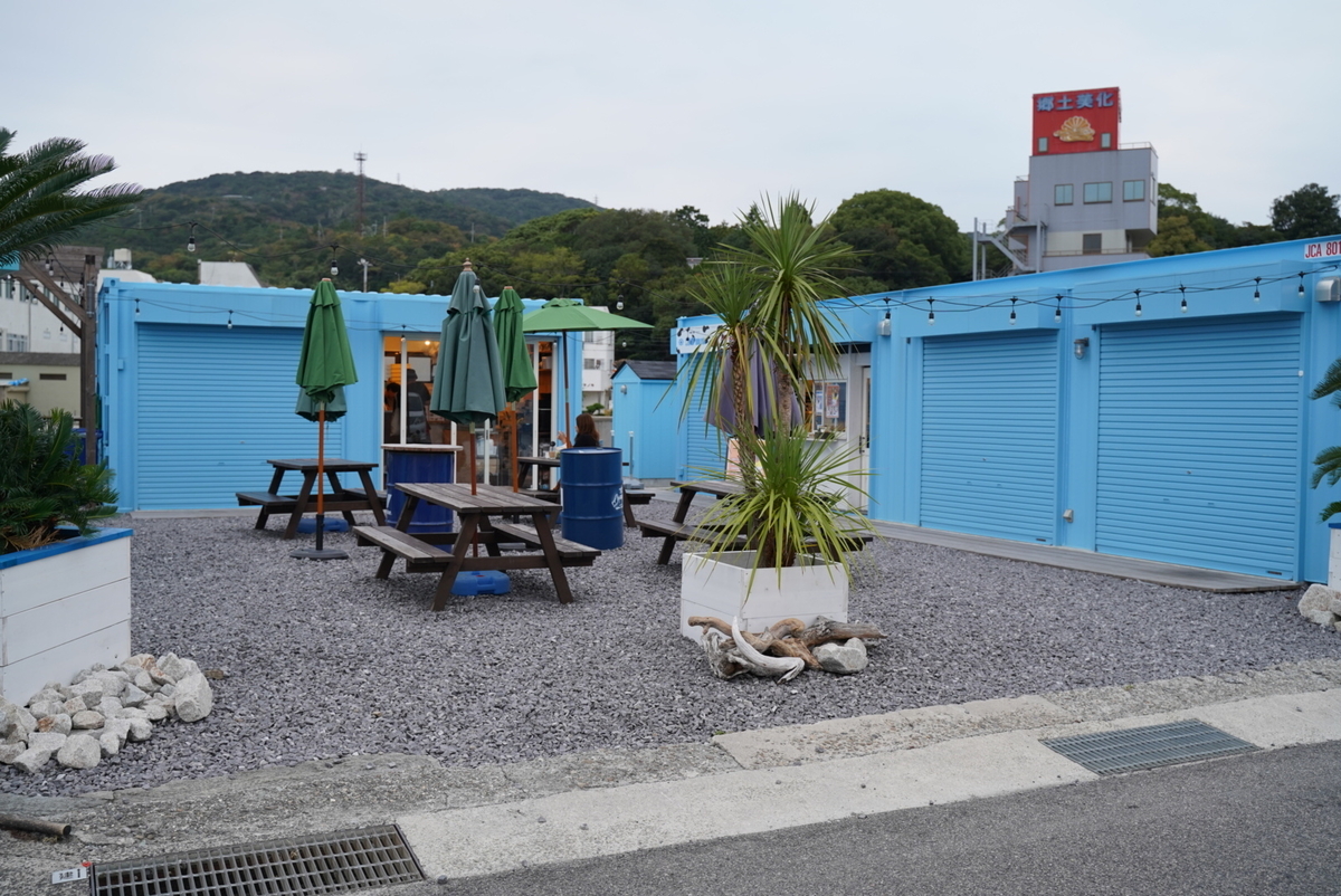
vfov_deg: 37.9
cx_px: 670
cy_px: 448
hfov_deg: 54.4
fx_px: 1305
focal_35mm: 35
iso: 250
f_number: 4
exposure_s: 1/100
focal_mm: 35
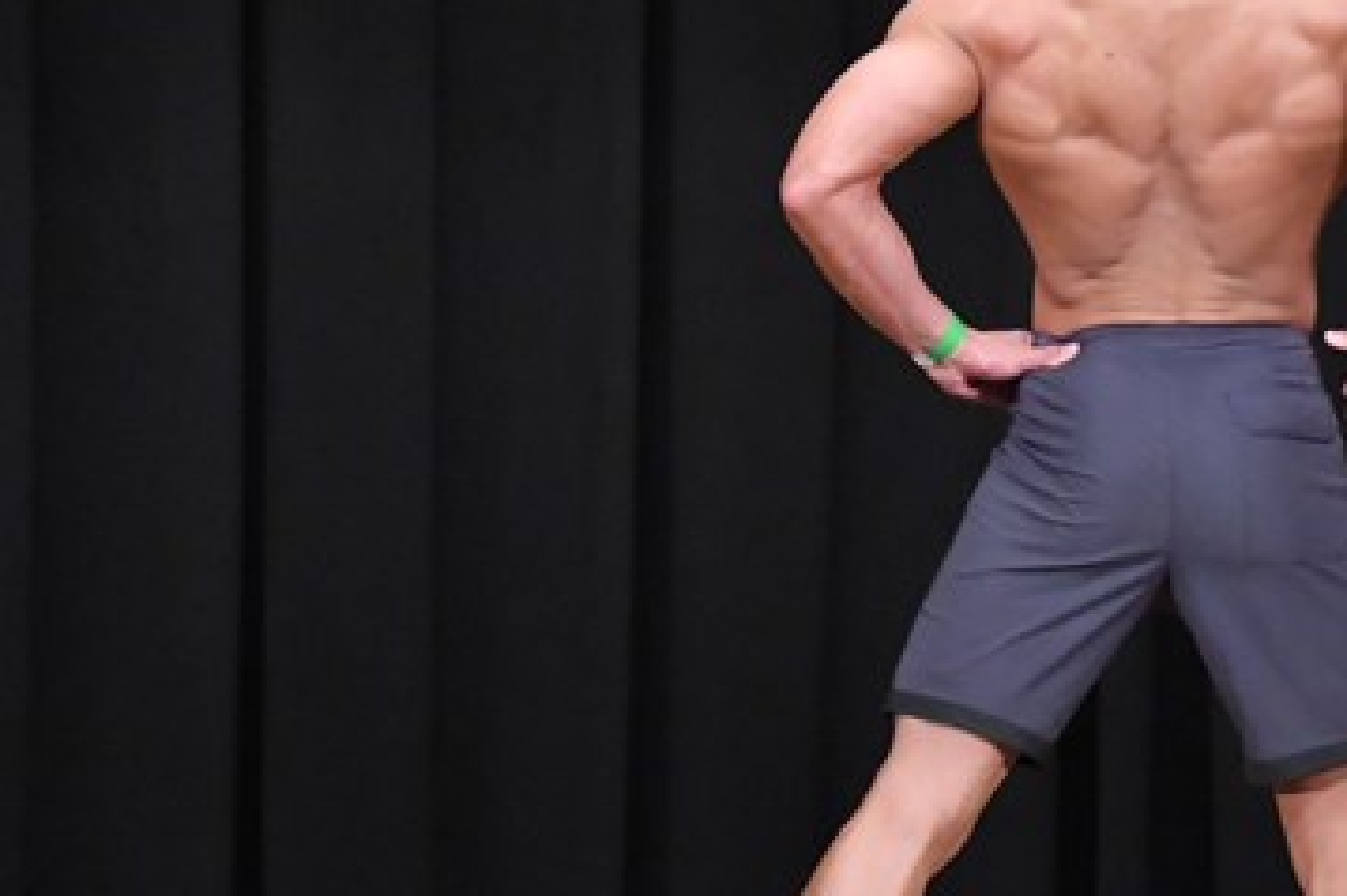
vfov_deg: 2.8
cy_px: 422
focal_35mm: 487
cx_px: 1063
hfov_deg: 4.2
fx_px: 18205
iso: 8000
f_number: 5.6
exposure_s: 1/400
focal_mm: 150
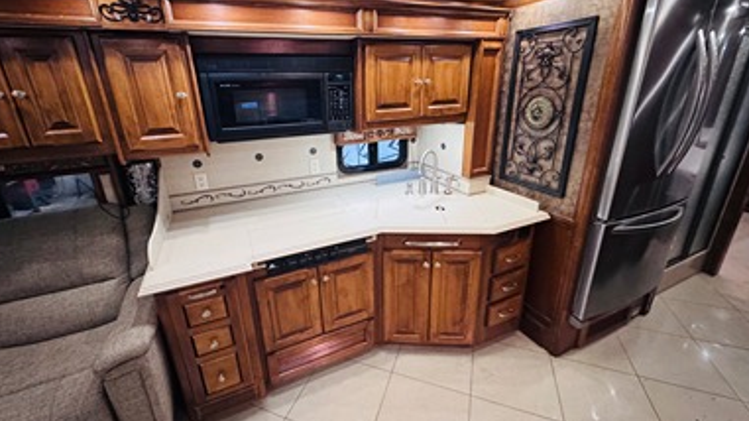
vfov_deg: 66.9
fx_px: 318
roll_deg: +1.5
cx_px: 362
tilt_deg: -19.0
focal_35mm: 16
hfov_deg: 99.4
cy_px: 195
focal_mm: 2.22
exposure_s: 1/60
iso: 800
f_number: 2.2
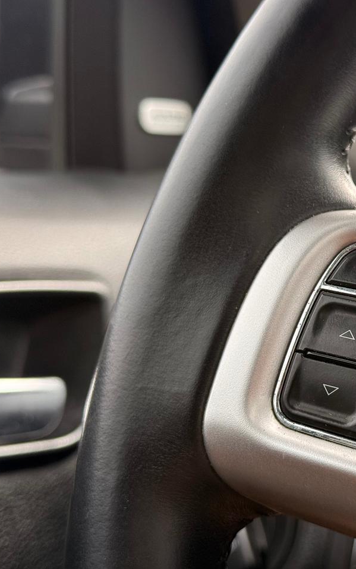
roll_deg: +3.0
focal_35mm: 68
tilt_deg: -8.3
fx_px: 1055
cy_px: 284
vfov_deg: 30.2
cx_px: 352
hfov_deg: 18.7
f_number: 1.78
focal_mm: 6.76
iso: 64
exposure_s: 1/237
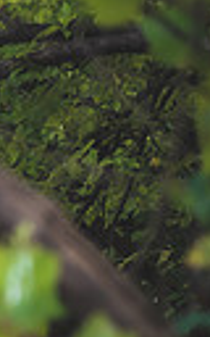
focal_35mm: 330
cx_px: -535
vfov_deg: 6.3
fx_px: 3022
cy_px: 415
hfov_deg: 3.8
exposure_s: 1/200
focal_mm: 70
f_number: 2.8
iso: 200
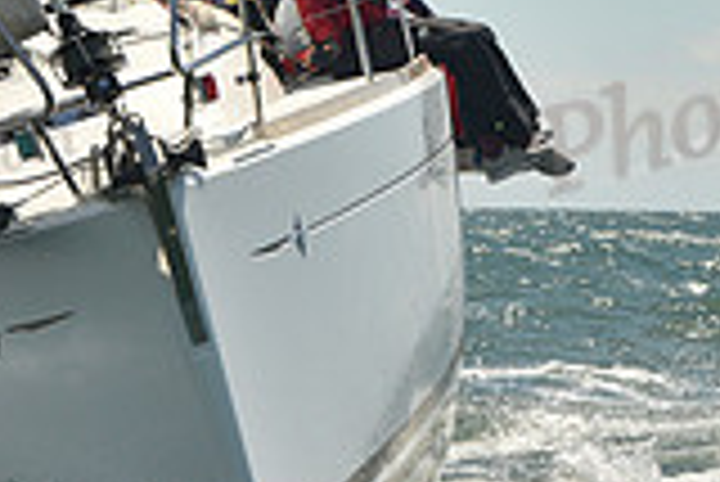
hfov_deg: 6.7
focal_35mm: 308
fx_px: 6165
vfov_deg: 4.5
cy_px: -92
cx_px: 310
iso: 320
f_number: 13
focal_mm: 85
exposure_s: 1/800
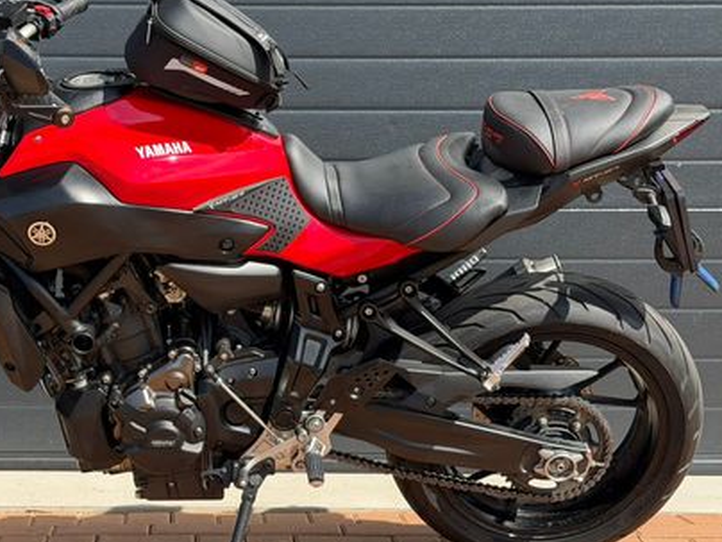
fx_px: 1585
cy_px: 326
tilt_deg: -8.7
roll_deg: +0.3
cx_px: 207
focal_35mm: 76
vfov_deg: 19.4
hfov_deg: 25.4
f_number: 1.78
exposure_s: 1/2208
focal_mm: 6.76
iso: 80
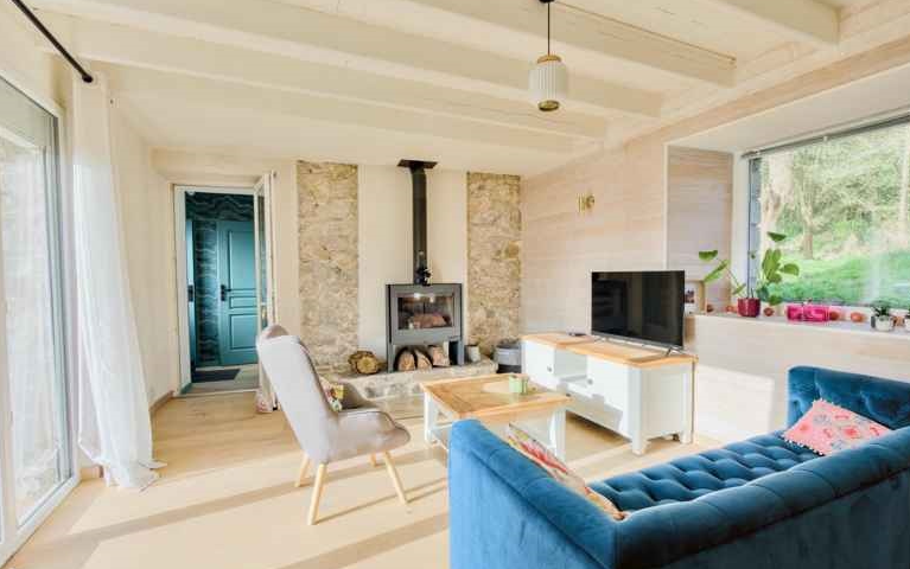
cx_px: 471
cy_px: 291
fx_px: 422
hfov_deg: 94.3
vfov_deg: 68.0
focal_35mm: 17
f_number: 8
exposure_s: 1/1250
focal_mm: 16
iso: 800
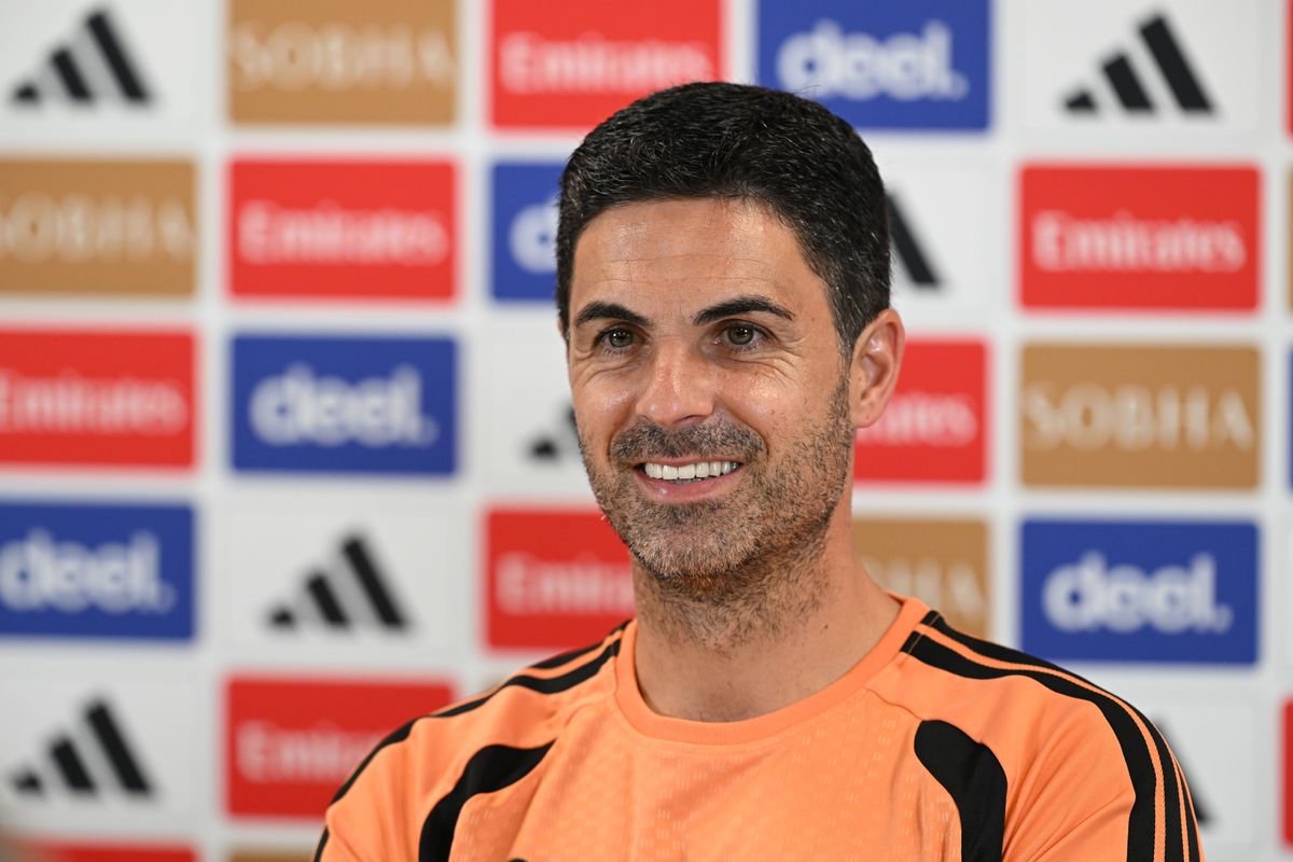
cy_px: 431
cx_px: 646
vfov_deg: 3.4
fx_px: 14366
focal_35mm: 400
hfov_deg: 5.2
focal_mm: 400
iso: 2000
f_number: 4
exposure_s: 1/200
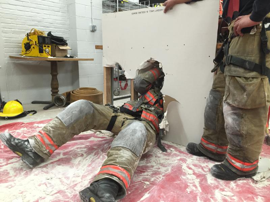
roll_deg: -0.6
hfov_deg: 61.7
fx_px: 226
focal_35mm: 29
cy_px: 101
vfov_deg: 48.2
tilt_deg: -11.6
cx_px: 135
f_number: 2.2
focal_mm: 4.15
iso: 125
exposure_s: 1/30
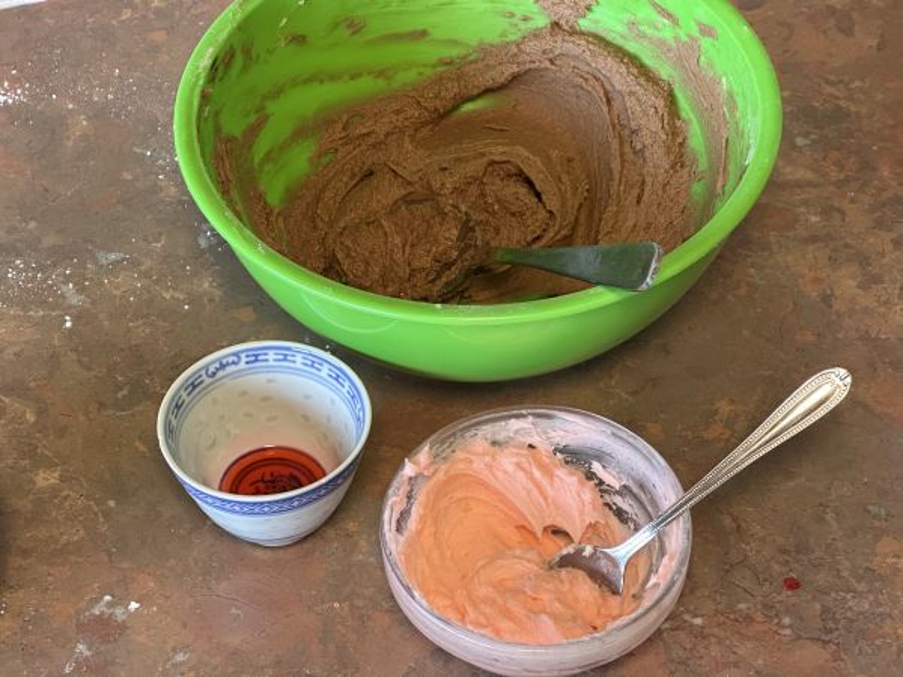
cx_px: 452
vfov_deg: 19.1
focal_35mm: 77
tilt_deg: -47.7
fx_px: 2009
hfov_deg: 25.3
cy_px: 338
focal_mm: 9
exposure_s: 1/50
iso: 320
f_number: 2.8
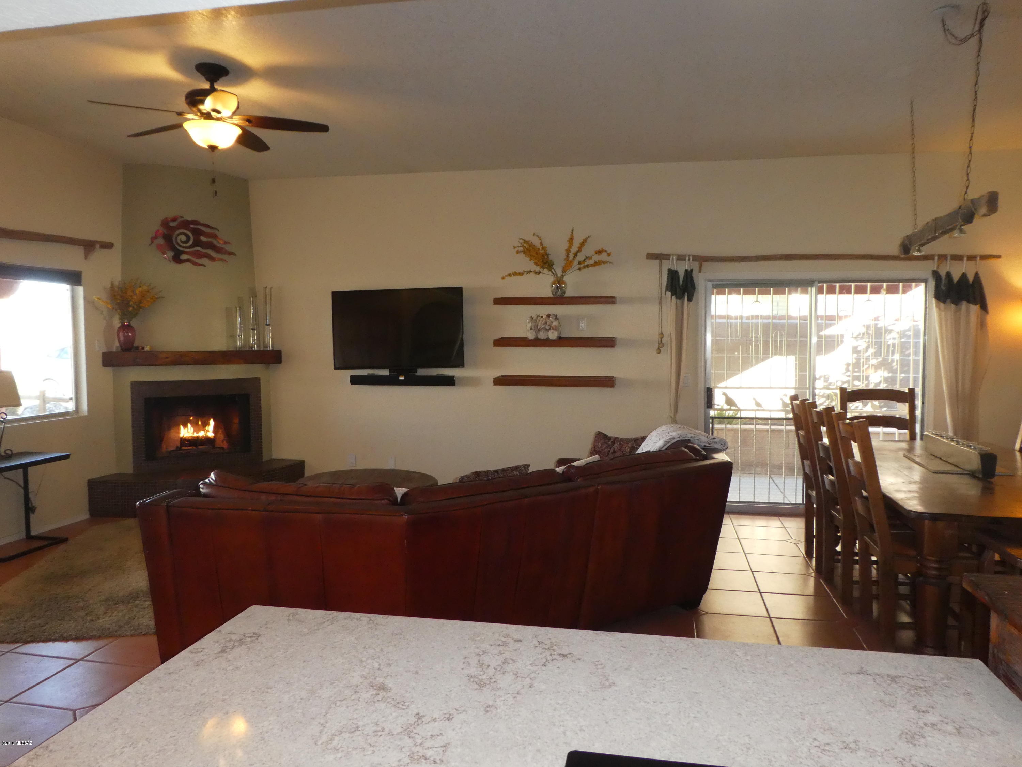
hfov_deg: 71.6
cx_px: 511
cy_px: 384
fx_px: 709
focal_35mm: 24
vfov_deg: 56.8
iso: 500
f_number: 3.3
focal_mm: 4.3
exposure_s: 1/60
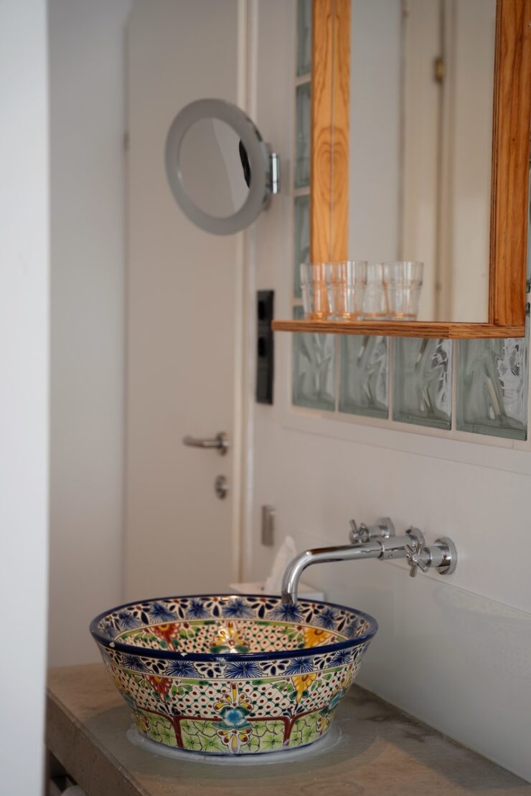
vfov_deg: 31.9
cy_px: 398
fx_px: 1392
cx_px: 266
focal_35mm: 63
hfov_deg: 21.6
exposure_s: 1/100
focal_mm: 62.9
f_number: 2.8
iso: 100
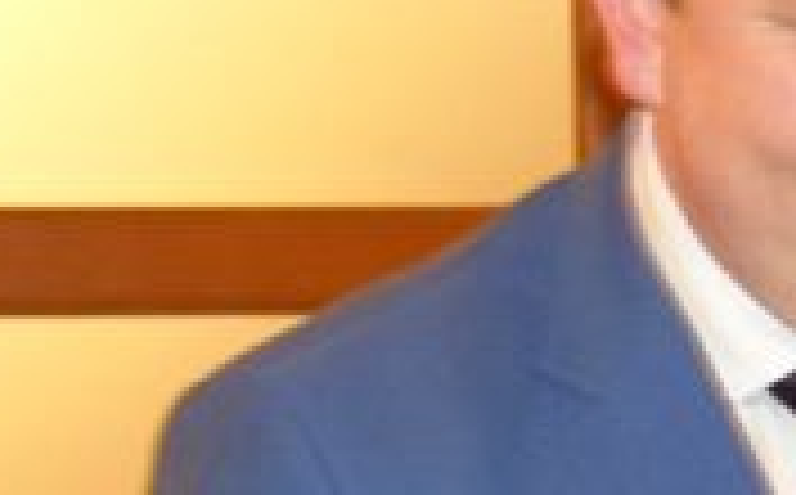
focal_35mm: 279
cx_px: 729
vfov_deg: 4.7
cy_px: 711
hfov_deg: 7.5
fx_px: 6043
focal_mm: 42
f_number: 4.8
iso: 3200
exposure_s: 1/60
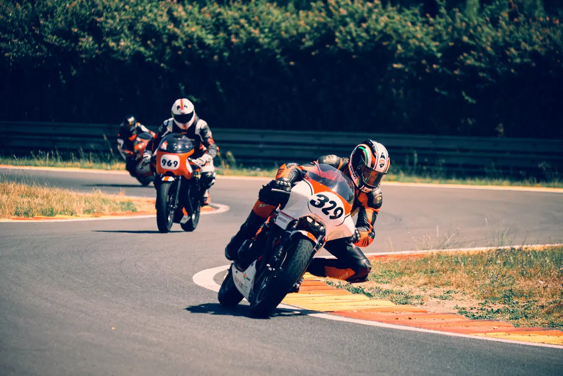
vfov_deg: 4.6
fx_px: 4691
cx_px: 282
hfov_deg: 6.9
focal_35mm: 300
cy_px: 188
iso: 250
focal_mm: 200
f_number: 4.8
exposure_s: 1/1250
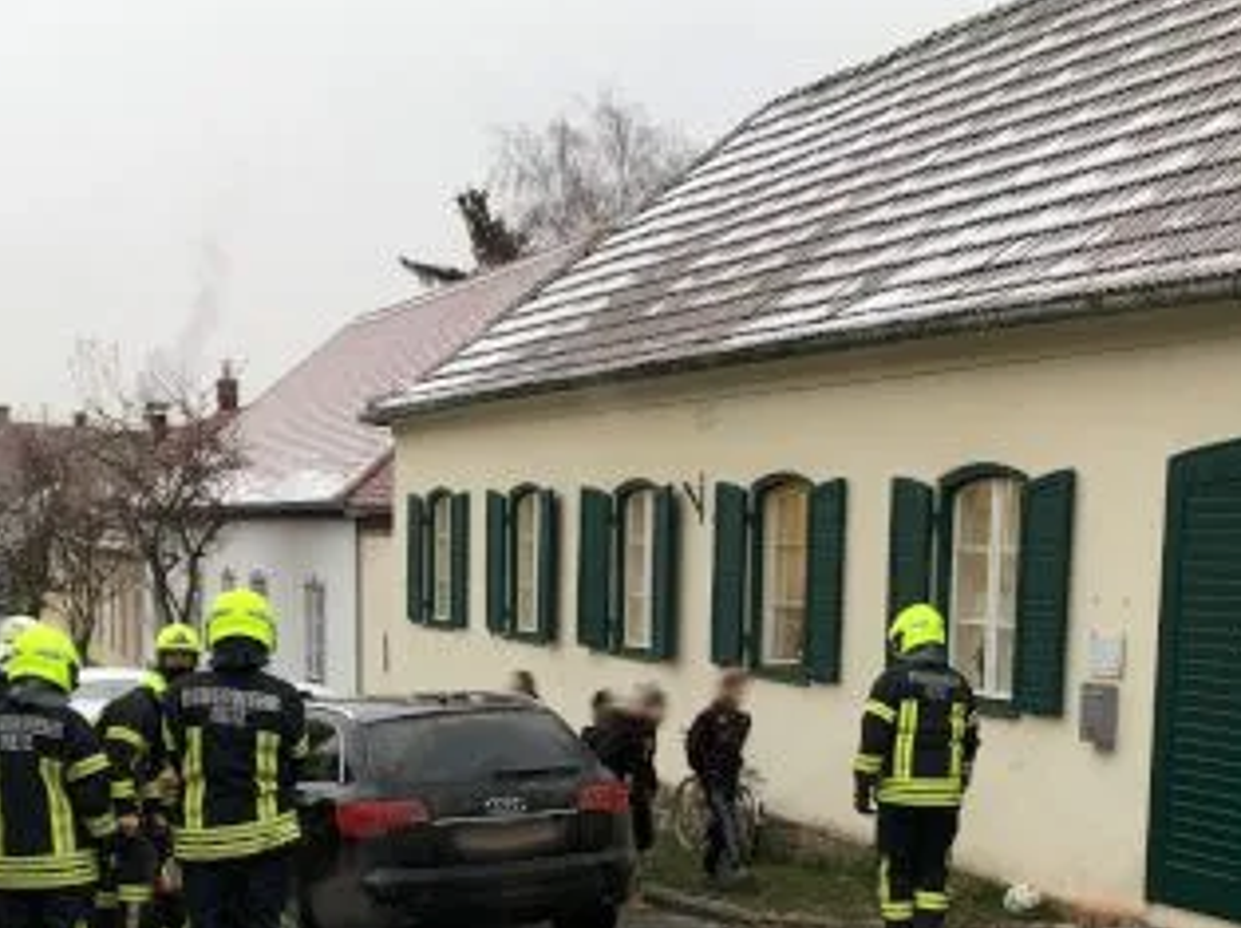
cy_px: 827
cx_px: 711
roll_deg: -0.6
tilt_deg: -8.5
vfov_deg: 23.8
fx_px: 2149
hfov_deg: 32.2
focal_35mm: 60
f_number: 2.2
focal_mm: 4.15
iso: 32
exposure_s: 1/50
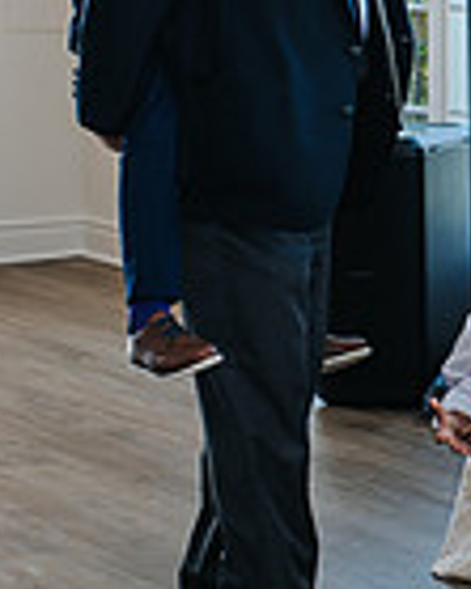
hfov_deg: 8.3
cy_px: 268
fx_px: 3192
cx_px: 591
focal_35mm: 183
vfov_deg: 10.6
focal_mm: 35
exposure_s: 1/200
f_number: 3.2
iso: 200
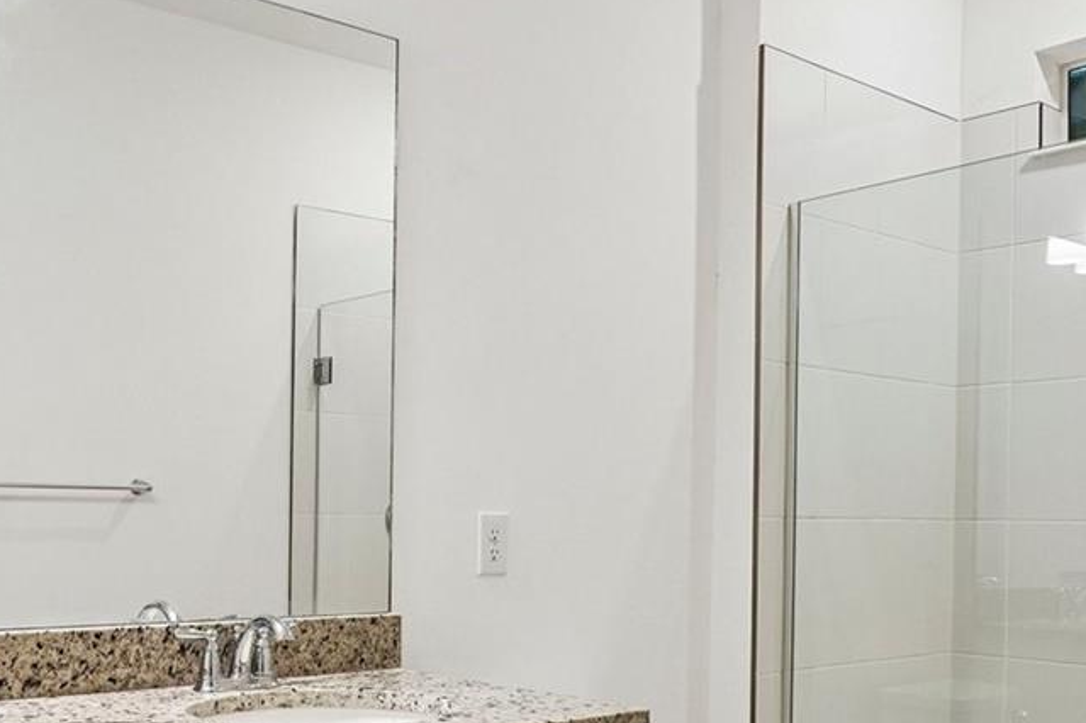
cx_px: 195
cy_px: 514
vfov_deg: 32.9
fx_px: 1206
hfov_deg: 45.6
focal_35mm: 40
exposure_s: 1/20
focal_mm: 16
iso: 400
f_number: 8
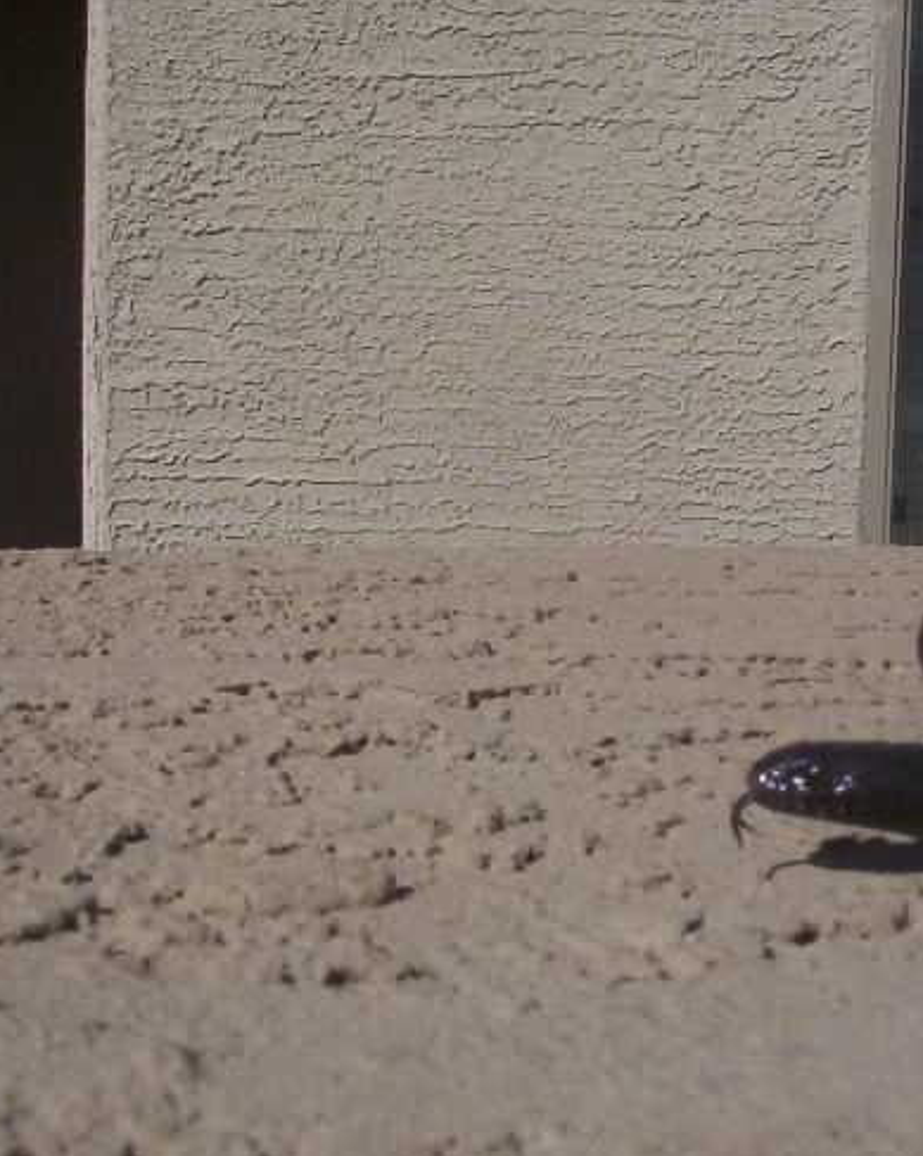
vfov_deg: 29.6
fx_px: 2187
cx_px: 719
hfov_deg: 23.5
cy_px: 610
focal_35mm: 64
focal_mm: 6
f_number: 8
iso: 100
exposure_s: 1/455
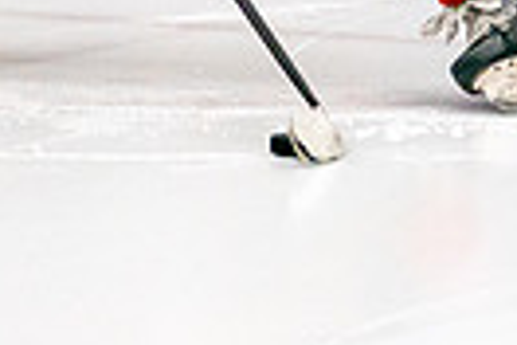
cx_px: 271
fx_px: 10454
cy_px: -348
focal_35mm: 728
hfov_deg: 2.8
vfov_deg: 1.9
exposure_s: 1/1250
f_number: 2.8
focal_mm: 113
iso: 3200
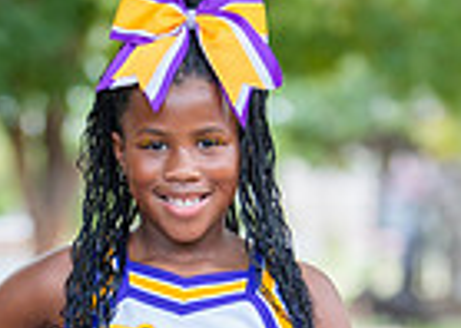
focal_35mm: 224
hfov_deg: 9.0
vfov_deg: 6.3
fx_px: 2930
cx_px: 212
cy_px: 573
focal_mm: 50
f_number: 1.2
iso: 160
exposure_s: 1/400
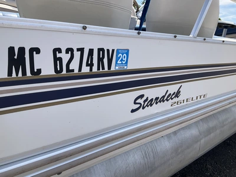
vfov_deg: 48.2
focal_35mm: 29
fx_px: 198
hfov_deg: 61.7
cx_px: 118
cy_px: 88
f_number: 1.8
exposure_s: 1/944
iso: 25
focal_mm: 3
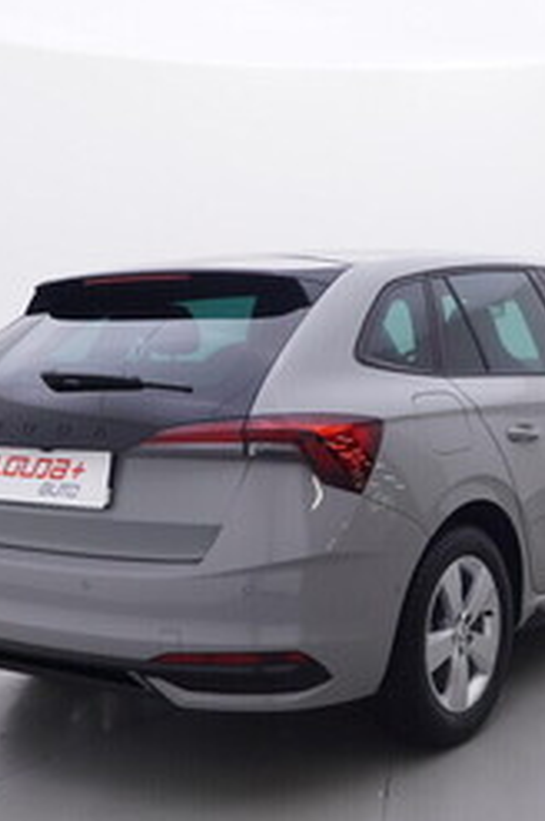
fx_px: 1141
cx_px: 414
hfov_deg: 26.5
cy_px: 457
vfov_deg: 39.5
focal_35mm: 50
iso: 200
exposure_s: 1/80
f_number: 5
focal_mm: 15
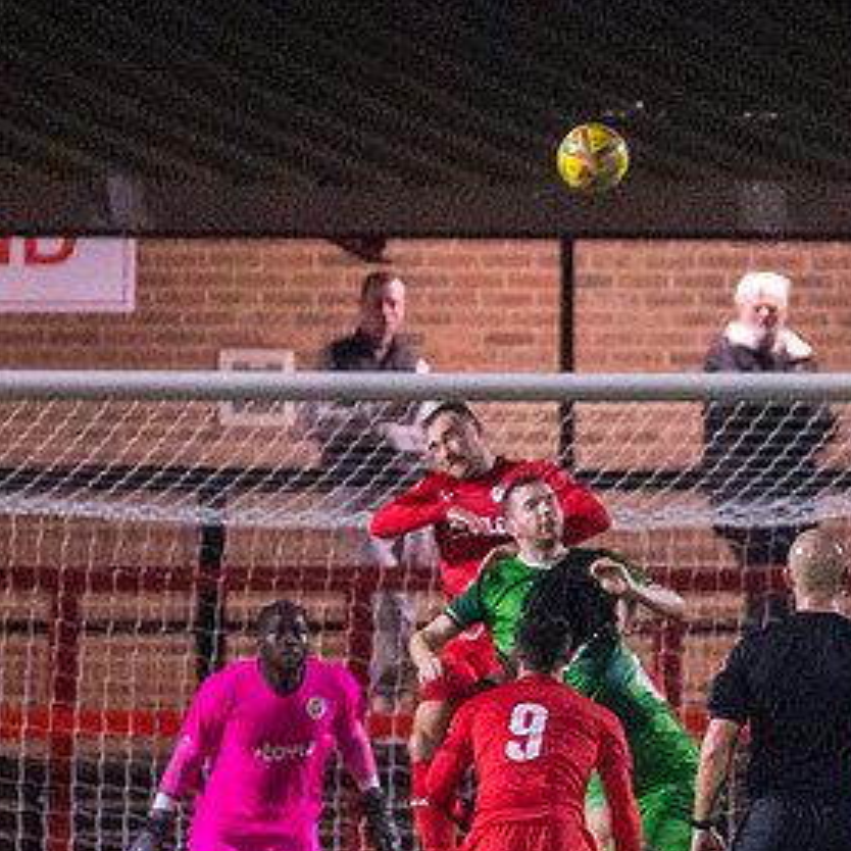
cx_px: 758
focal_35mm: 1080
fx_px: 30039
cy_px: 652
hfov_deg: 1.6
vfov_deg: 1.6
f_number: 2.8
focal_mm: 270
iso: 8000
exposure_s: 1/800
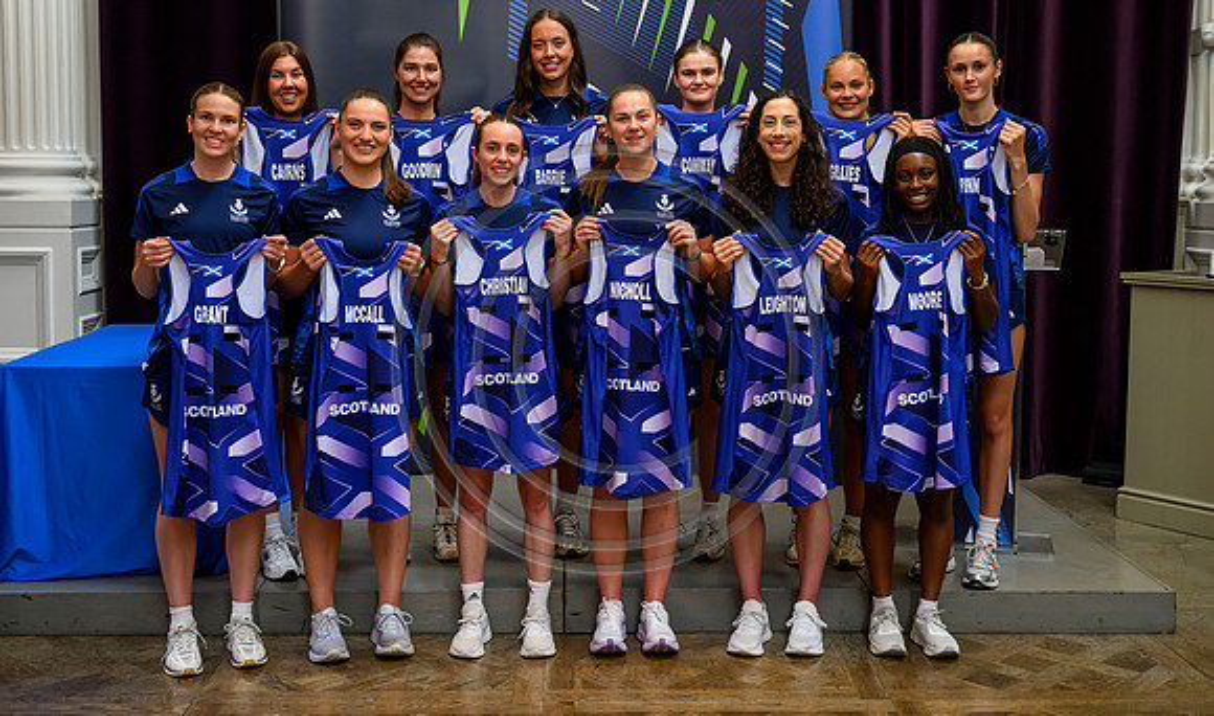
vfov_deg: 27.4
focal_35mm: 45
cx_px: 606
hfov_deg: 45.0
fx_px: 1466
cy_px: 276
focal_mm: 40
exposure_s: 1/320
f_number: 3.5
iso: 4000
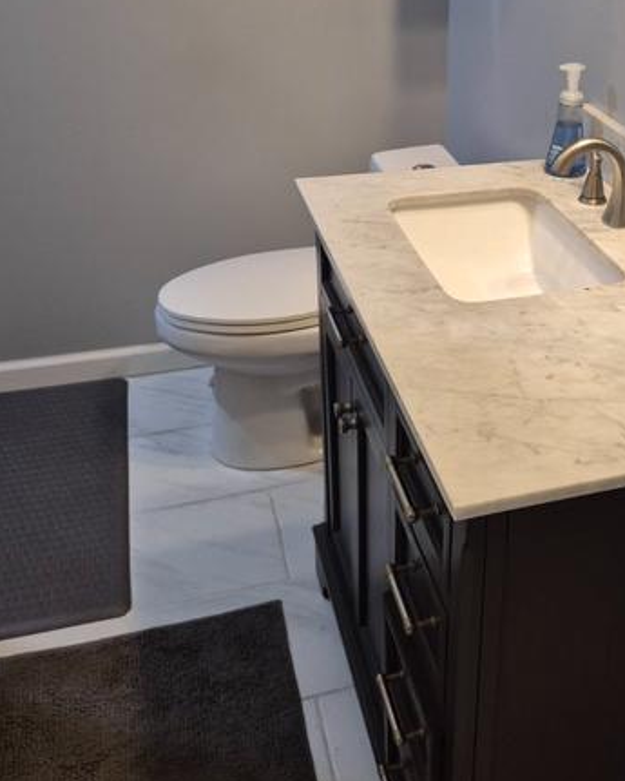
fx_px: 925
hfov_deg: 36.3
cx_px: 487
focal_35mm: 40
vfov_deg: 45.2
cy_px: 268
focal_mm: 5.4
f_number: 1.8
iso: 320
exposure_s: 1/120
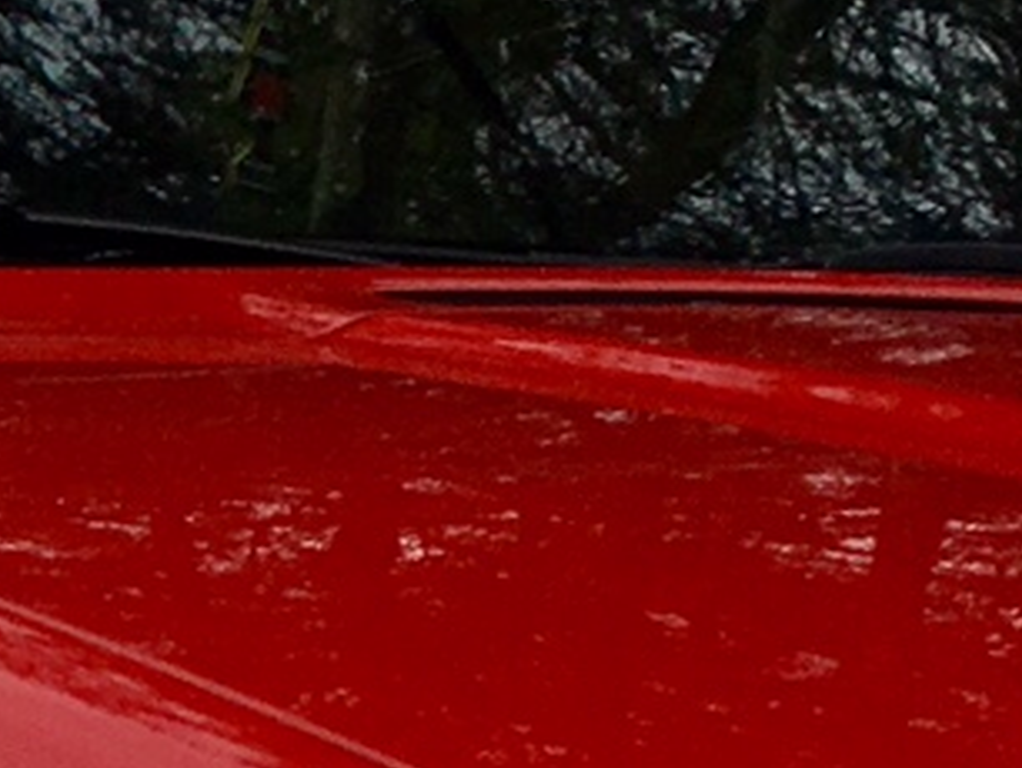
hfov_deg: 9.7
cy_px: 1018
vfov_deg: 7.7
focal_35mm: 191
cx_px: -1015
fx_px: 5643
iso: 25
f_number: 2.2
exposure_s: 1/129
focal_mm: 4.15
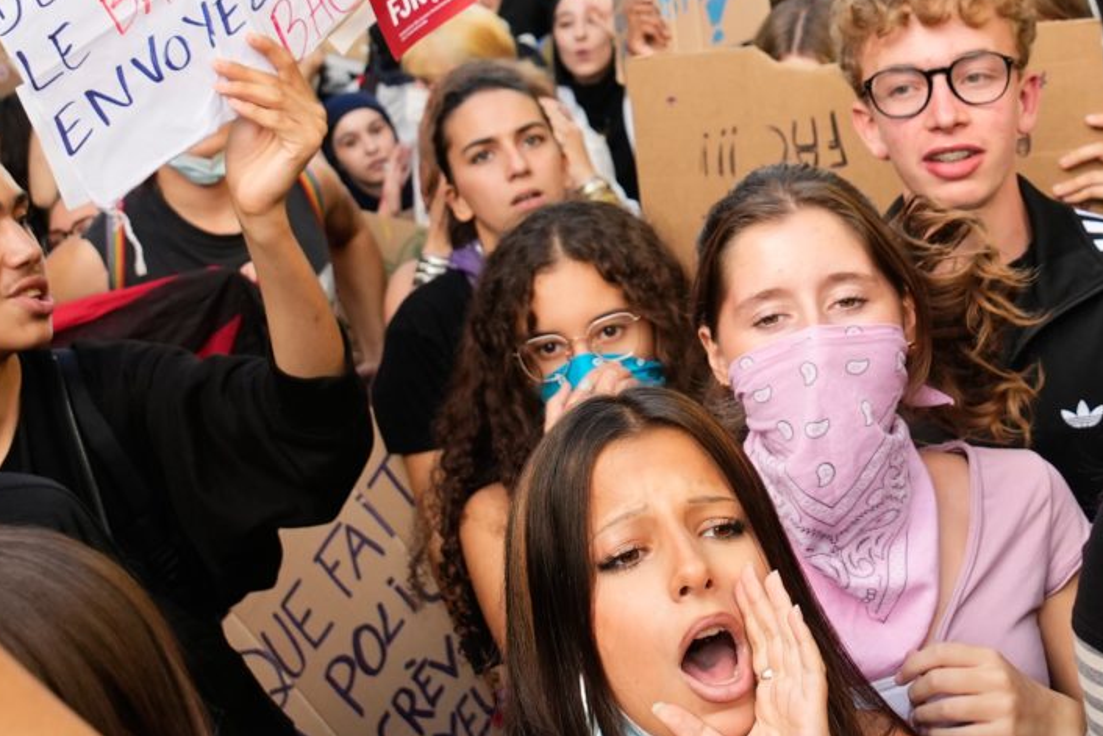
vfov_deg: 15.7
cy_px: 198
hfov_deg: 23.3
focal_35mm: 87
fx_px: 2666
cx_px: 728
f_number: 4
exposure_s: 1/640
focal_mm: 24
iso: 500
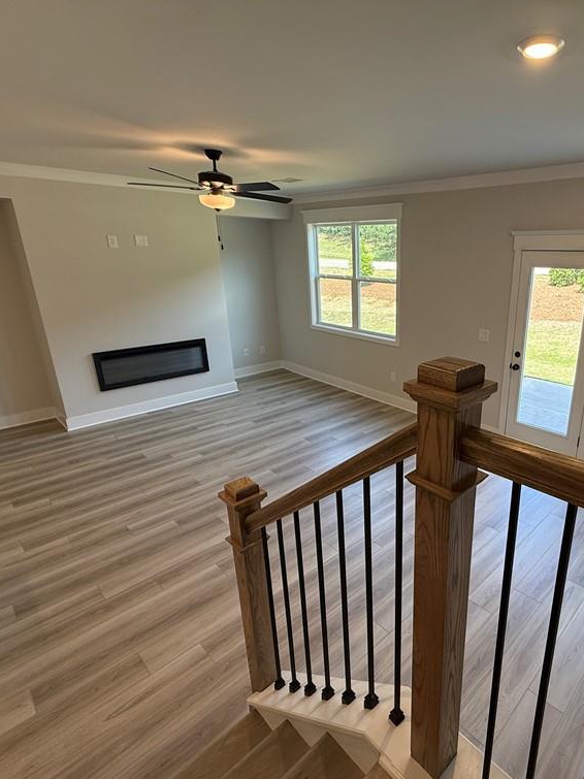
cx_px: 411
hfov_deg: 65.9
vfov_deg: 84.7
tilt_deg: -17.8
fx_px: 428
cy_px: 390
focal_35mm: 19
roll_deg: -1.2
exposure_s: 1/120
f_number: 2.2
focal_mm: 2.22
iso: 100
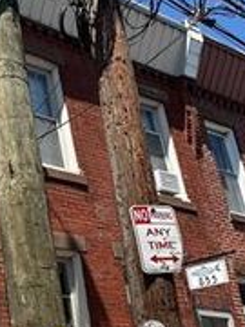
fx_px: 491
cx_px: -172
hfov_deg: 21.0
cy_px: 273
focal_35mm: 52
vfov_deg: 35.3
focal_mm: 2.22
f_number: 2.2
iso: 50
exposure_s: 1/1289
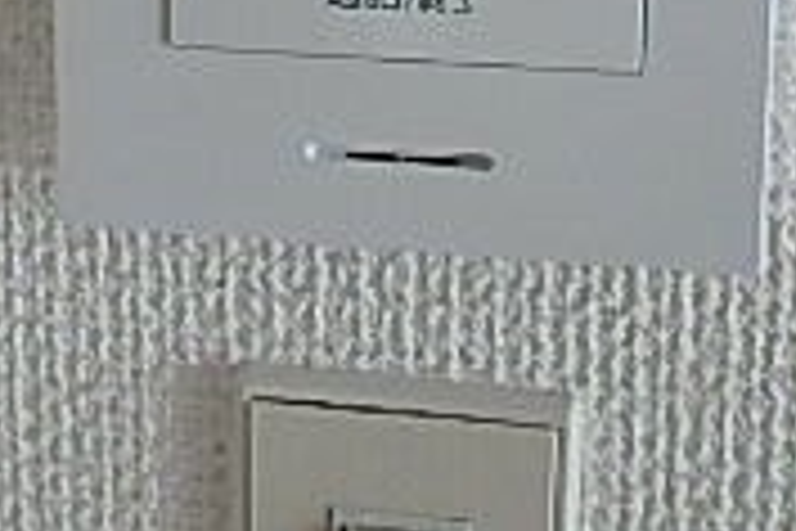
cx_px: 346
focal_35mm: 79
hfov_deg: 25.7
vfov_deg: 16.3
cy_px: -176
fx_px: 1747
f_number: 3.5
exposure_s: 1/60
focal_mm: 3.7
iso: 160
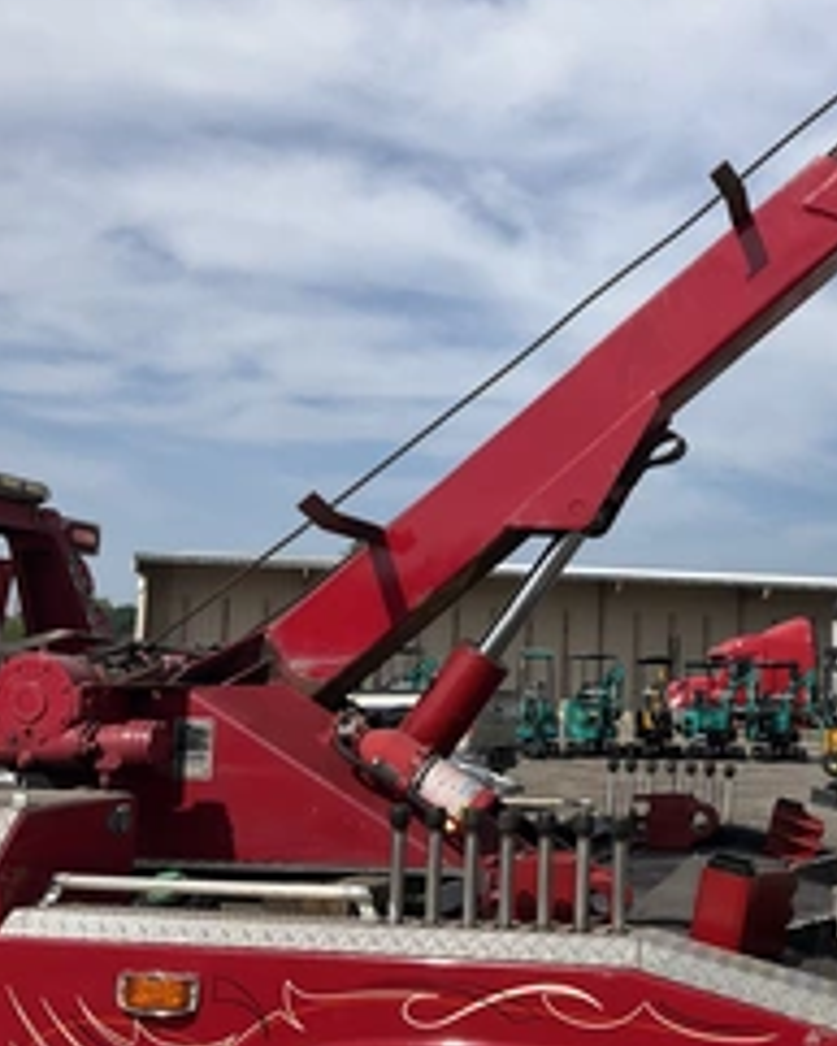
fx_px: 1454
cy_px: 512
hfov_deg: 31.6
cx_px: 616
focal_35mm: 47
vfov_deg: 39.5
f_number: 1.8
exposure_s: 1/2959
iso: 25
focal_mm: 3
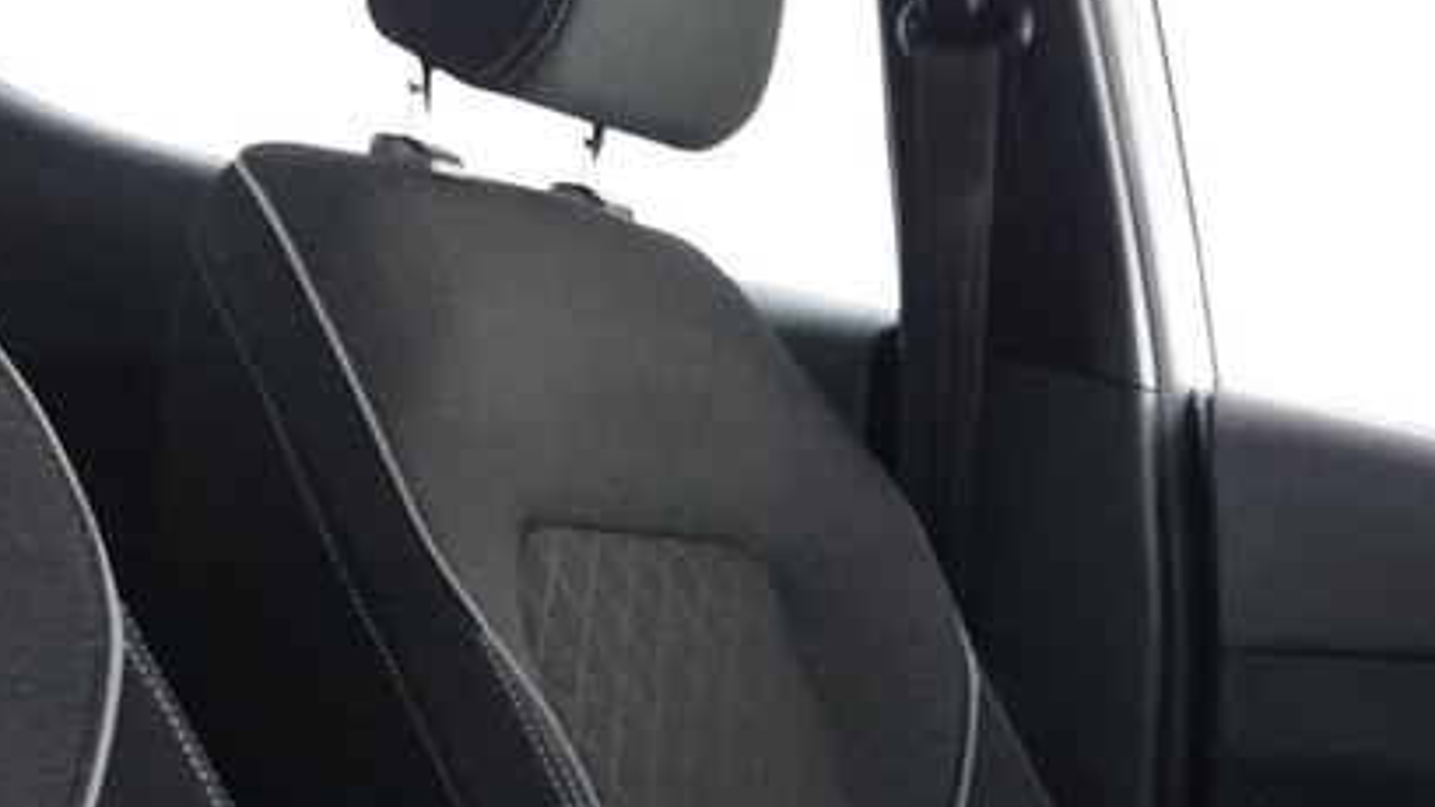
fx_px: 3158
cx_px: 1196
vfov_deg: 14.3
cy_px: 856
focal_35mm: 83
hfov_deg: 25.1
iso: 2500
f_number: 2
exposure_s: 1/80
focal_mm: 7.6
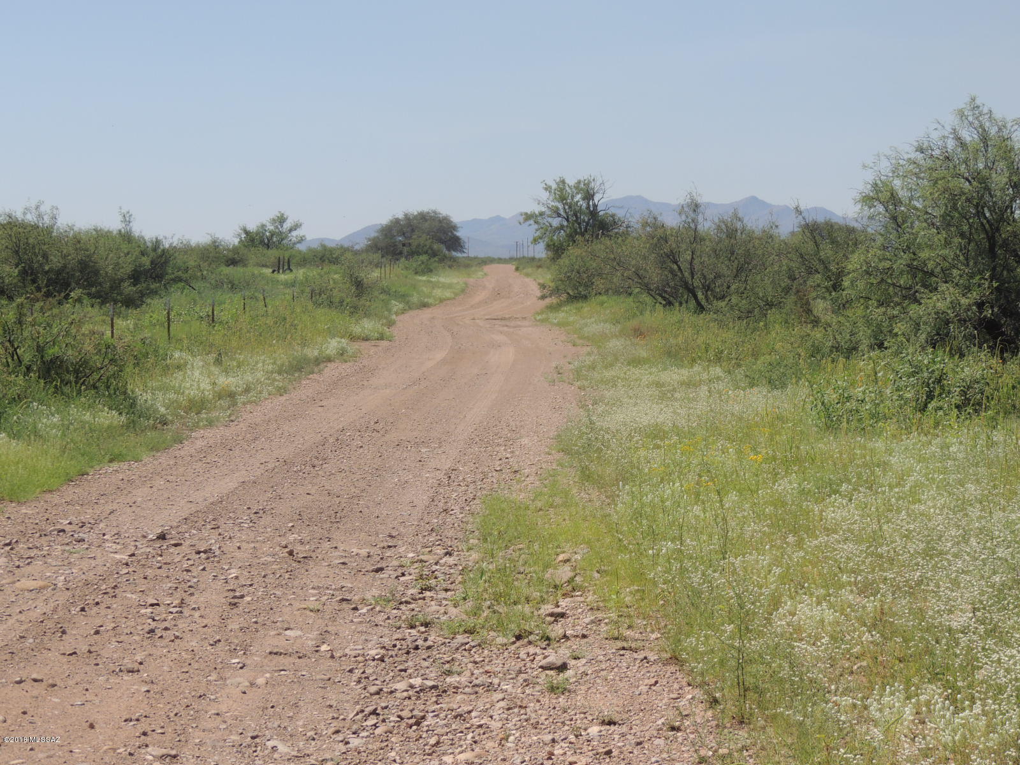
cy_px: 382
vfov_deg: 19.6
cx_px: 510
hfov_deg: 26.0
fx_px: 2210
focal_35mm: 75
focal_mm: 13.3
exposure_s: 1/1000
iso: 100
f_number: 3.9
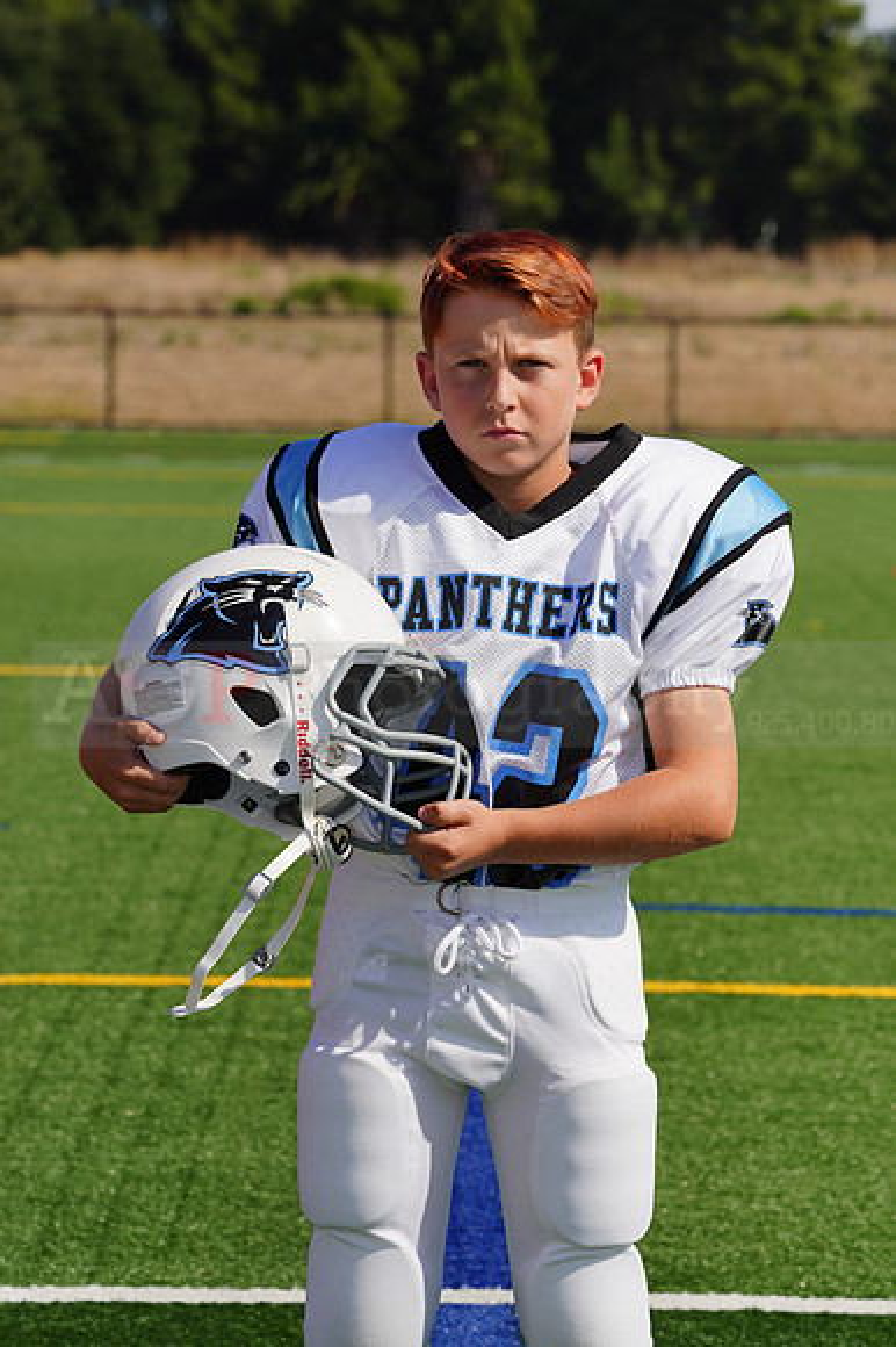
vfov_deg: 10.3
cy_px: 674
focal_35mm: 200
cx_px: 448
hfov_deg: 6.9
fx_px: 7475
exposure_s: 1/250
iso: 100
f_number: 13
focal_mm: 200
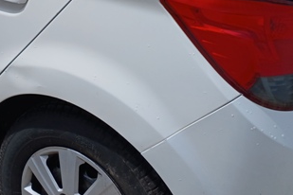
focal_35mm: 70
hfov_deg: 28.1
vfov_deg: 19.2
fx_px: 570
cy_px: 27
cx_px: 49
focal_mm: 3.98
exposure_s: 1/660
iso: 20
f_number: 1.8
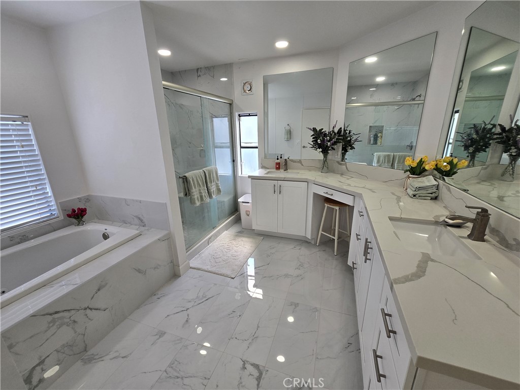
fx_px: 195
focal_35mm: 13
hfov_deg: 106.2
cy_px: 195
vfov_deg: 89.9
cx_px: 260
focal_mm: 2.2
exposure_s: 1/120
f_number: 2.2
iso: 80
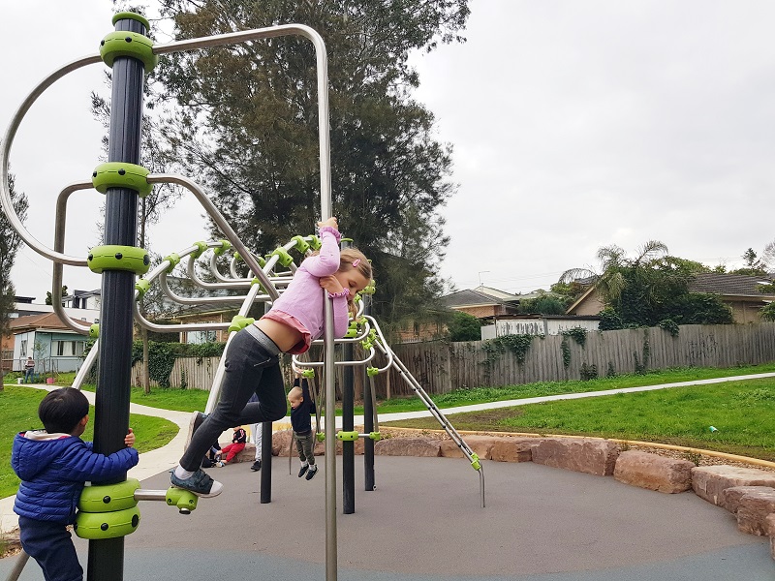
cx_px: 388
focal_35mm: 26
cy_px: 290
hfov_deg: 67.3
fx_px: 582
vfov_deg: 53.1
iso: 40
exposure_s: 1/431
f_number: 1.7
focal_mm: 4.2
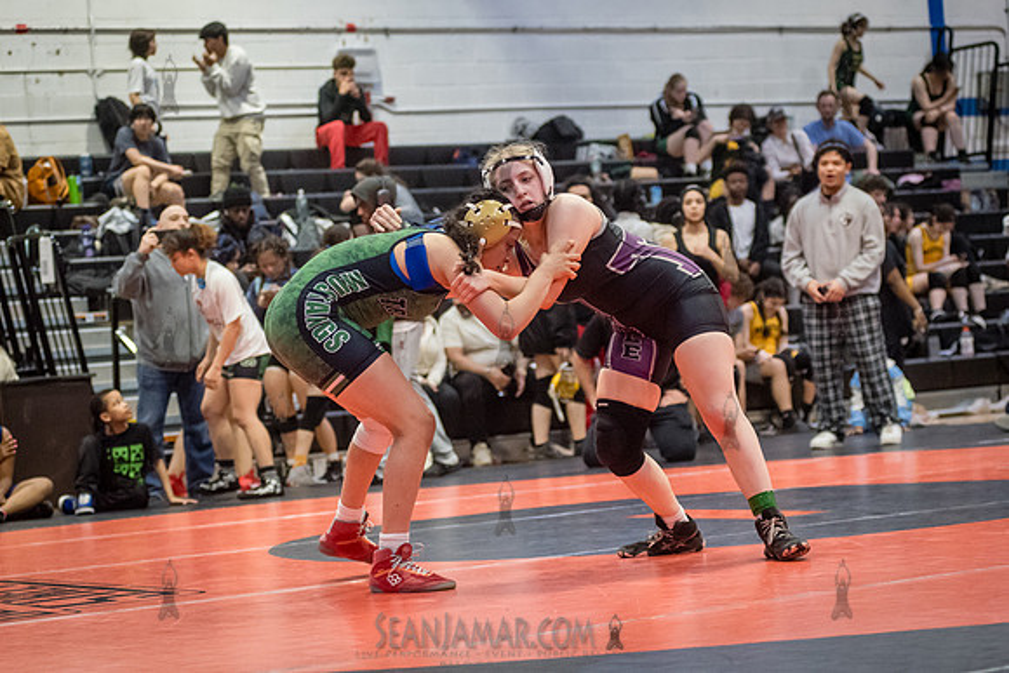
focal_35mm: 94
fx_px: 2645
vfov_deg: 14.5
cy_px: 336
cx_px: 455
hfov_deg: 21.6
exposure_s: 1/400
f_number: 3.5
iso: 8000
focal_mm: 80
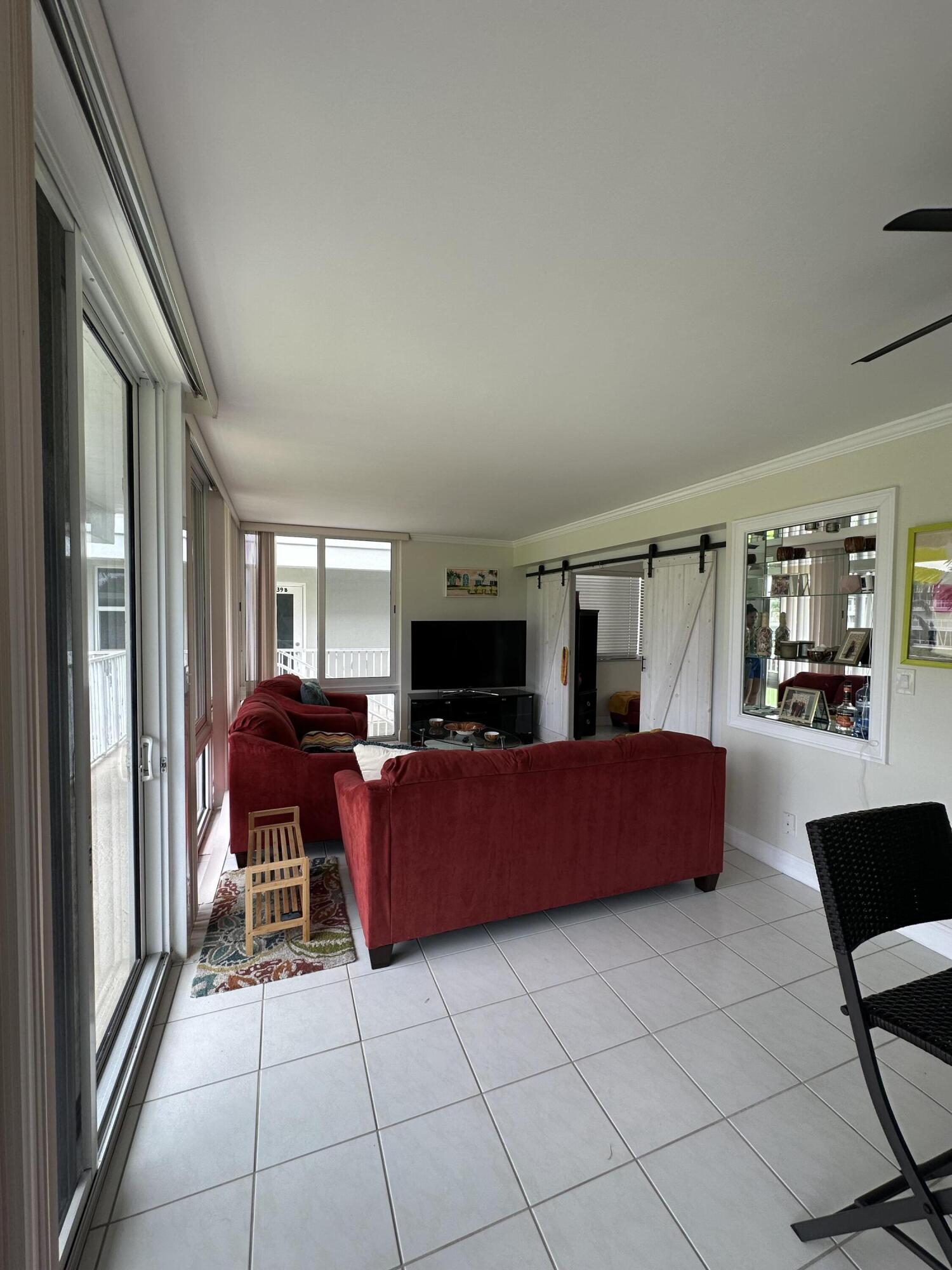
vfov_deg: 102.1
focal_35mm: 14
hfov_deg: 85.7
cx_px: 476
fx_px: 513
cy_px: 635
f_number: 2.2
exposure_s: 1/99
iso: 64
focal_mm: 2.22
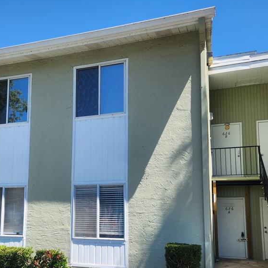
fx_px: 324
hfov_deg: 44.6
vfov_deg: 44.3
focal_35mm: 37
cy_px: 177
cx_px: 100
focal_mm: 5.4
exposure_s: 1/887
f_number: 1.8
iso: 20
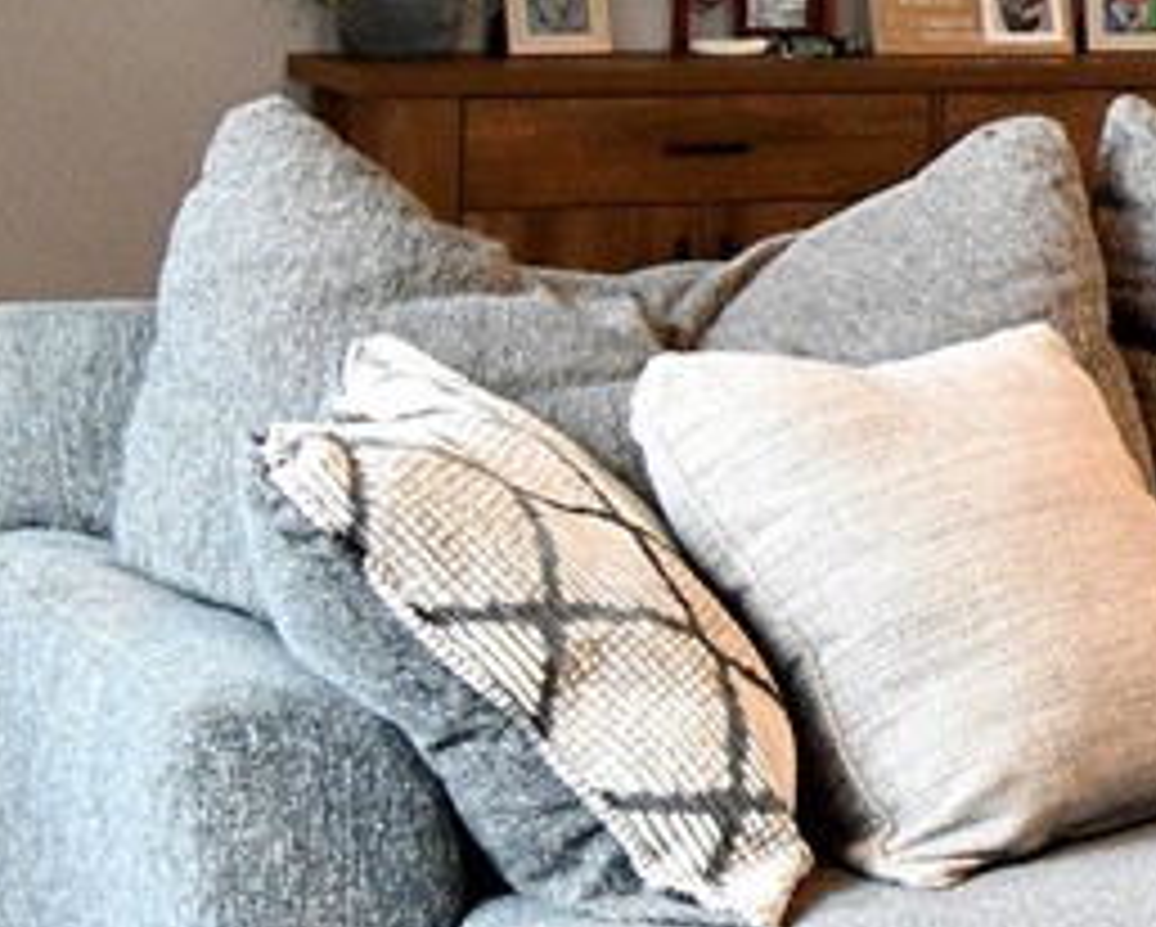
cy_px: -72
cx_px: 2263
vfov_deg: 12.8
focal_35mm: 119
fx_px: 4074
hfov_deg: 13.8
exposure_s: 1/30
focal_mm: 20
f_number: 5.6
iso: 2200
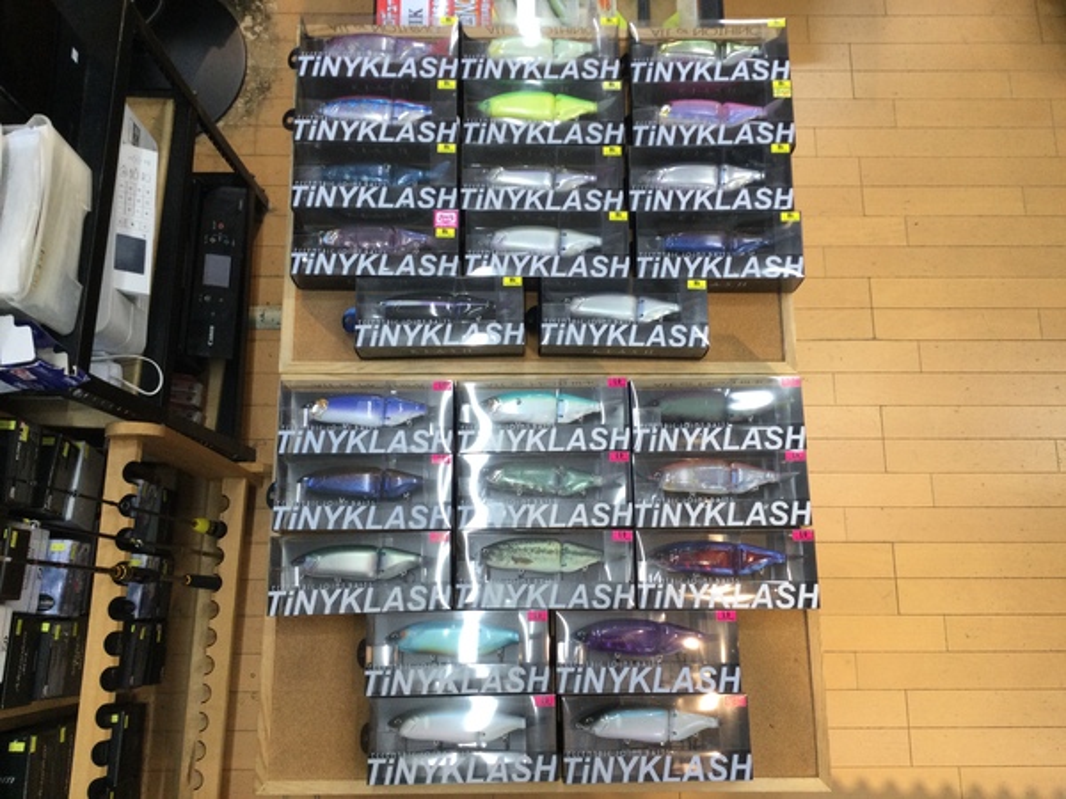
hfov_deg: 58.4
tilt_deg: -77.3
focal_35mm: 31
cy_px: 400
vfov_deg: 45.4
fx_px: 955
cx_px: 533
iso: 25
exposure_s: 1/30
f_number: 2.4
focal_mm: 3.3
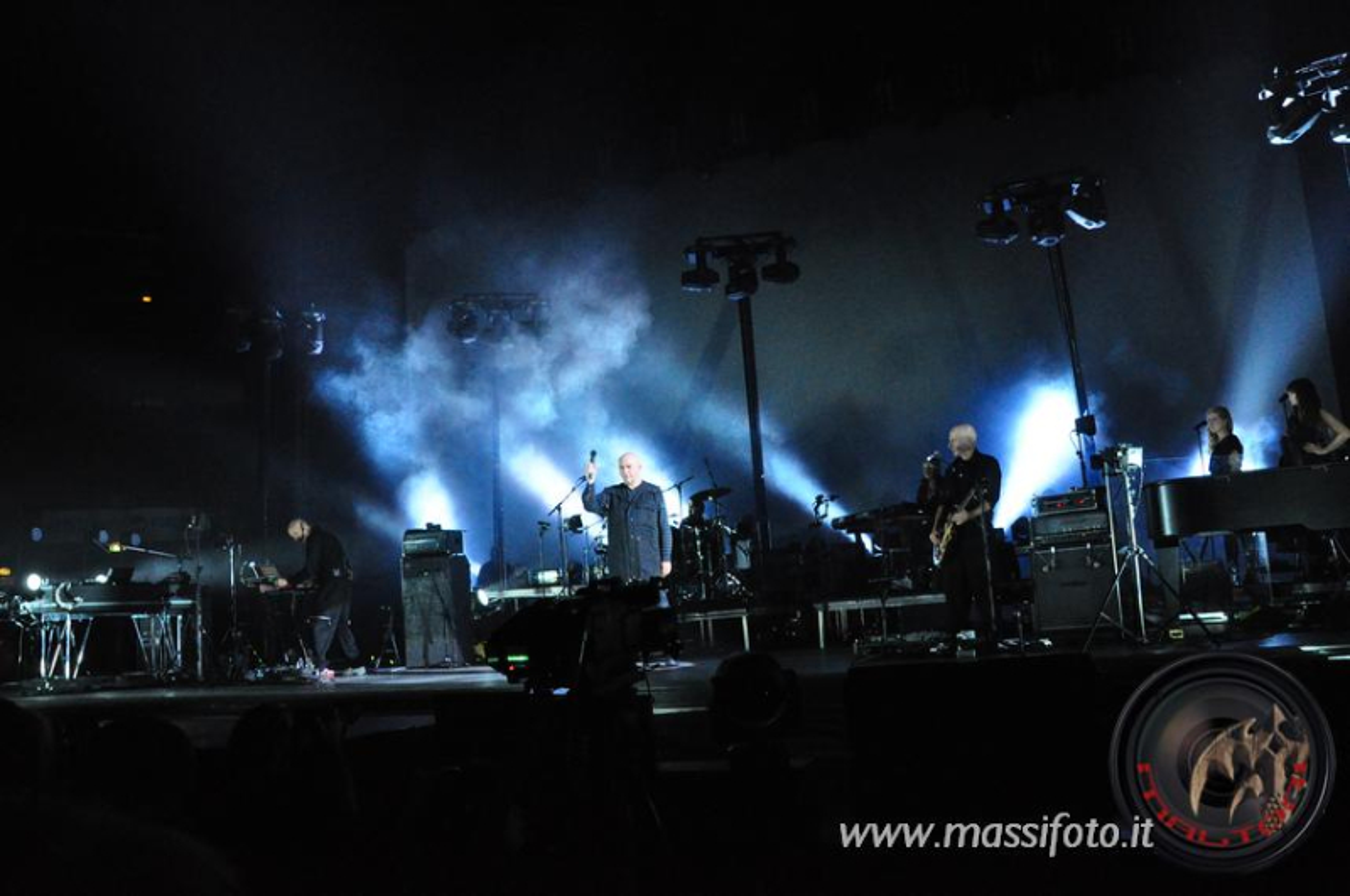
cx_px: 675
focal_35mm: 27
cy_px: 448
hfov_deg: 67.5
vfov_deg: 47.8
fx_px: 1011
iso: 3200
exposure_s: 1/180
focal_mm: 18
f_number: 8
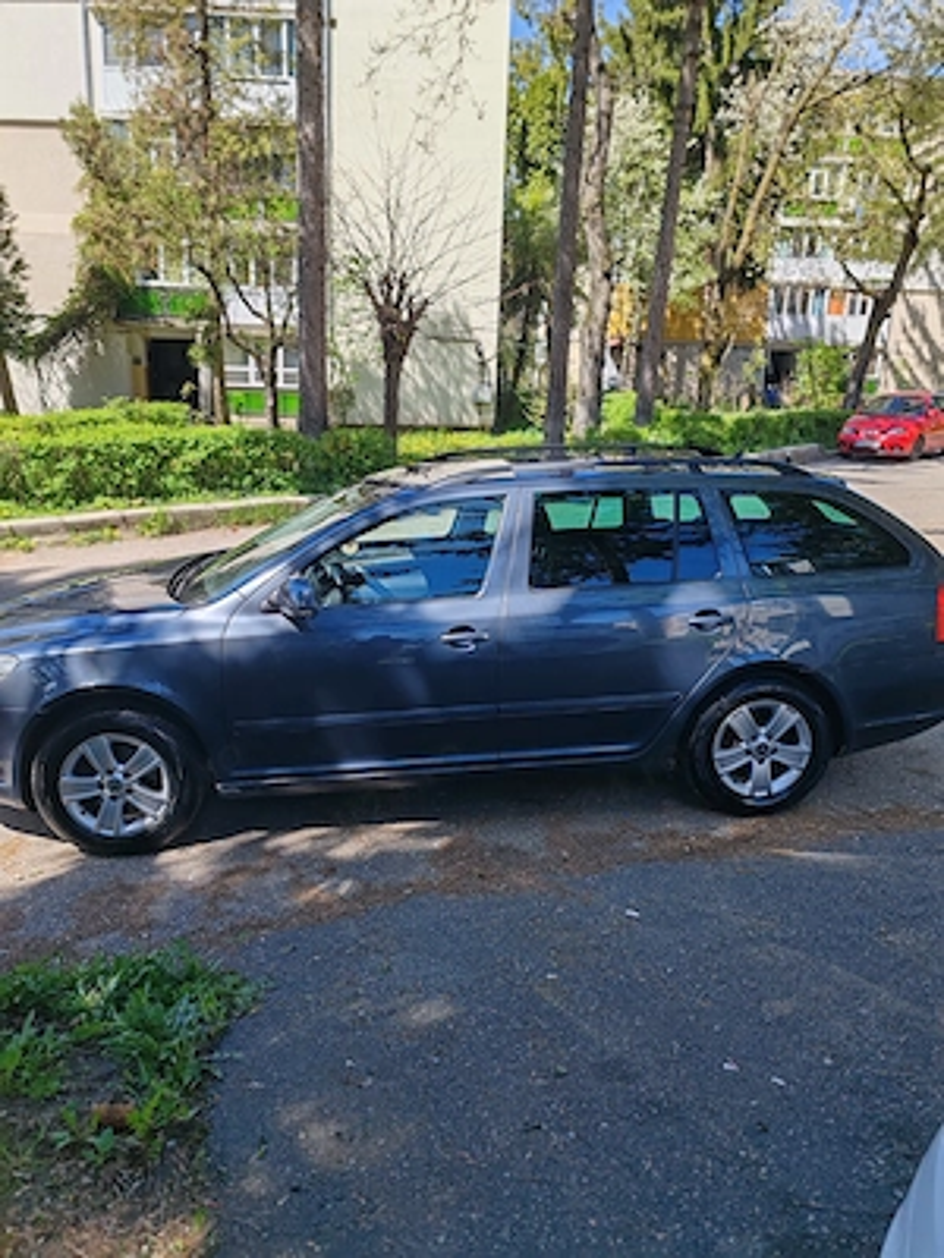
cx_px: 472
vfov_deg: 65.3
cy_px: 629
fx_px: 982
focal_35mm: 27
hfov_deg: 51.4
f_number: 2.4
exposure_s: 1/450
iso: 50
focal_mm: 6.12
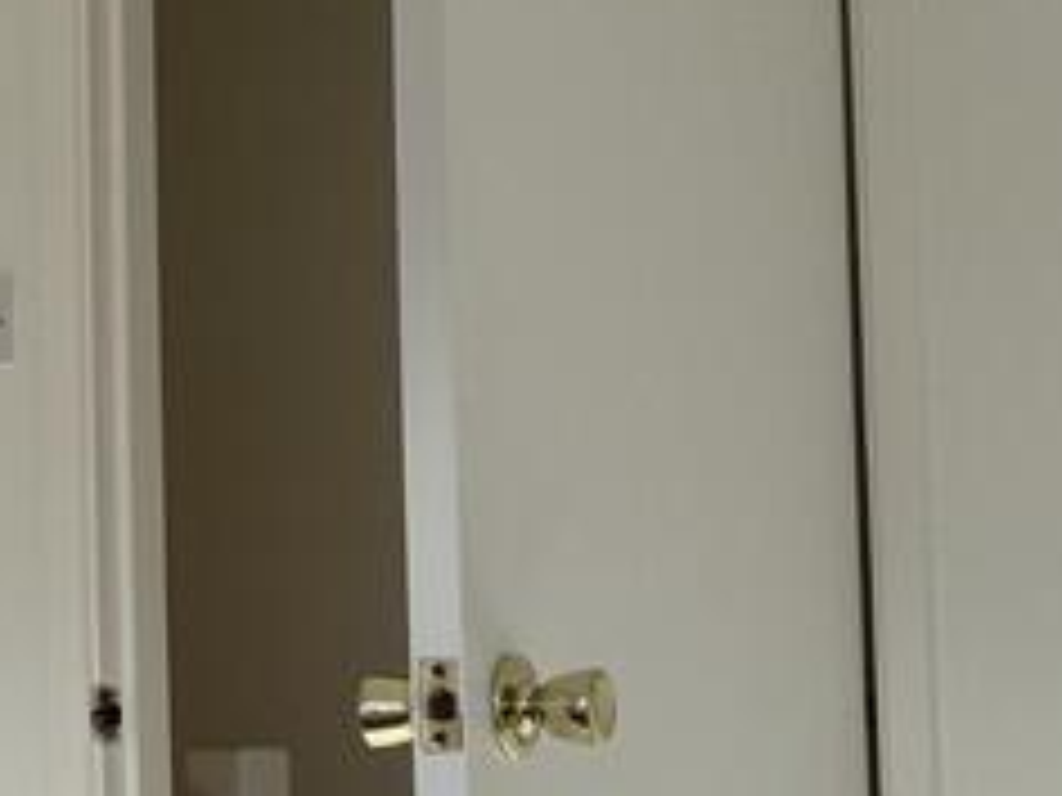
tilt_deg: +3.2
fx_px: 3467
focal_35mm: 113
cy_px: 517
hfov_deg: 16.5
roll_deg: +1.9
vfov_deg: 13.1
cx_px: -310
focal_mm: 5.96
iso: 50
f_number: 1.6
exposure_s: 1/1239
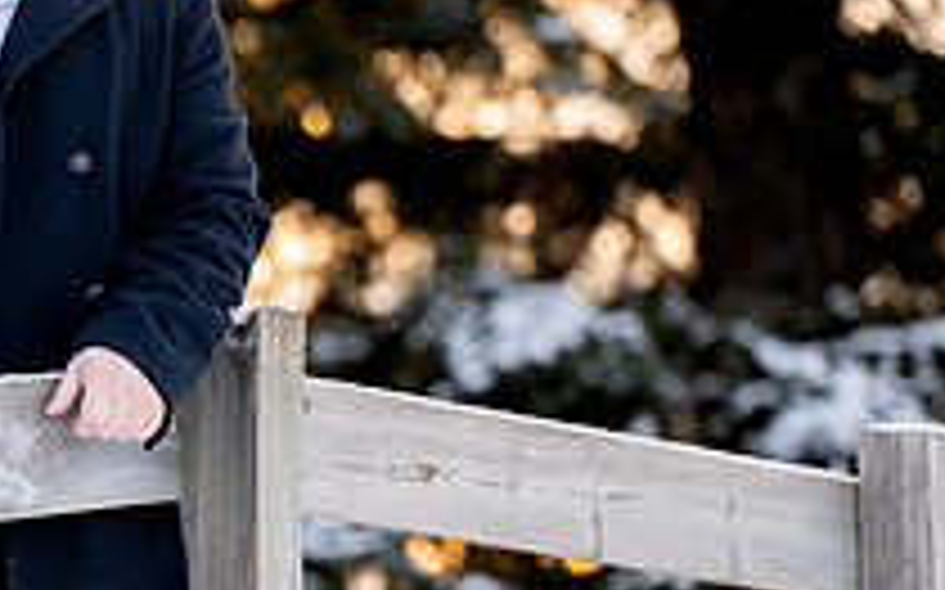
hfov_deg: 4.5
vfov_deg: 2.8
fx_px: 11866
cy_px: 385
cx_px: -104
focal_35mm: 461
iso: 100
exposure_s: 1/160
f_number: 2.8
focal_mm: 164
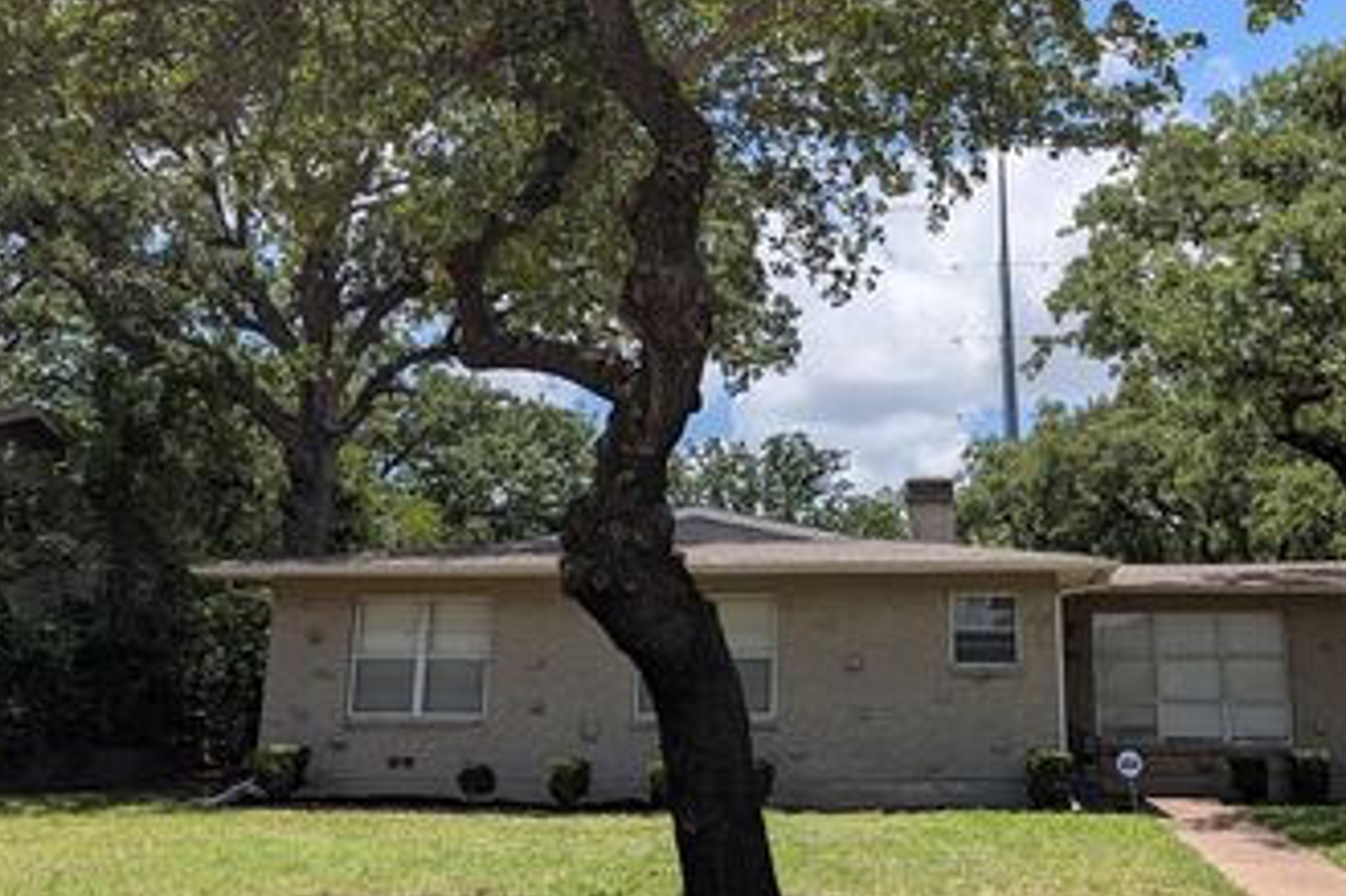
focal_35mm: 38
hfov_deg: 50.0
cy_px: 395
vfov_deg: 35.0
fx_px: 1420
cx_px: 867
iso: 23
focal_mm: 6.9
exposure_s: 1/1488
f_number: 1.68
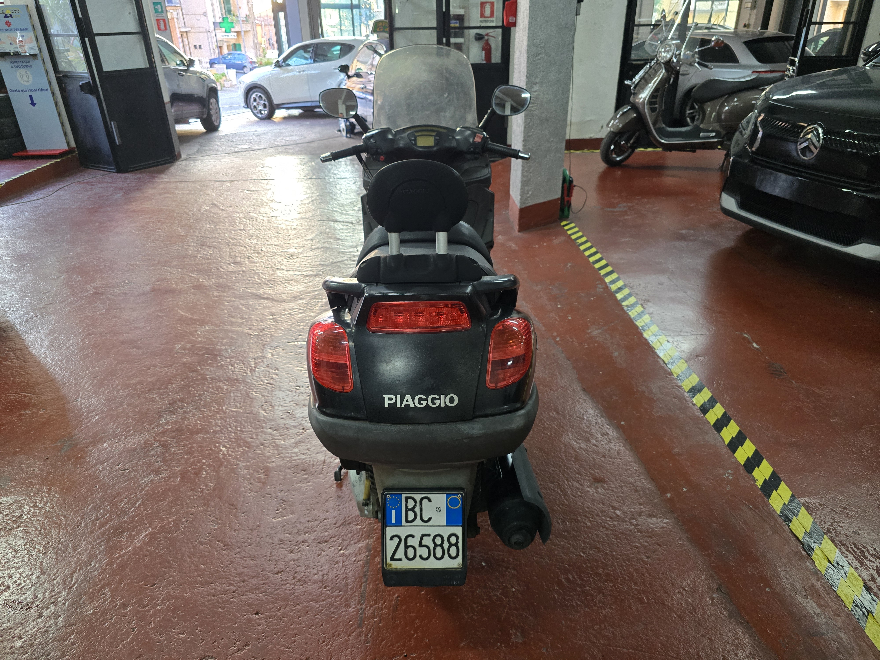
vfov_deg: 58.9
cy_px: 330
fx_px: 585
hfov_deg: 73.9
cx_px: 440
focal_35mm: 23
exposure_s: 1/100
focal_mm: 6.3
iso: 500
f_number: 1.7
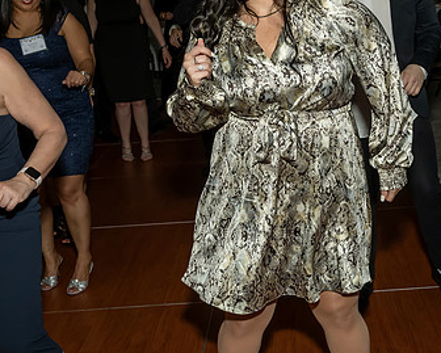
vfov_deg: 25.7
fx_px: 770
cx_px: 299
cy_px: 134
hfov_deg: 31.7
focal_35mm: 59
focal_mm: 20
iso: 1000
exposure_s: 1/250
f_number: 8
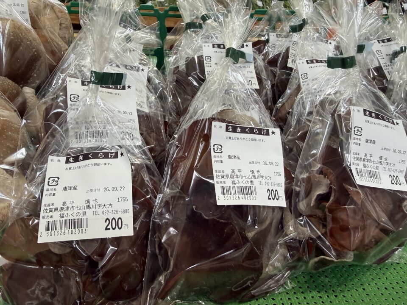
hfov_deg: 71.6
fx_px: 282
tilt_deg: -36.2
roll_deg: -3.4
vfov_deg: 56.8
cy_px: 152
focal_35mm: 24
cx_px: 204
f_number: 2.2
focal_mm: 2.22
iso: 100
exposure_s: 1/120
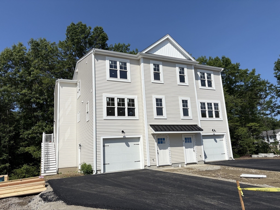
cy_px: 105
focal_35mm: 26
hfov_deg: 67.3
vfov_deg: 53.1
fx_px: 210
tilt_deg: +13.0
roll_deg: +3.4
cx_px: 140
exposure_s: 1/10101
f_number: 1.6
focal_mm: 5.96
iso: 50
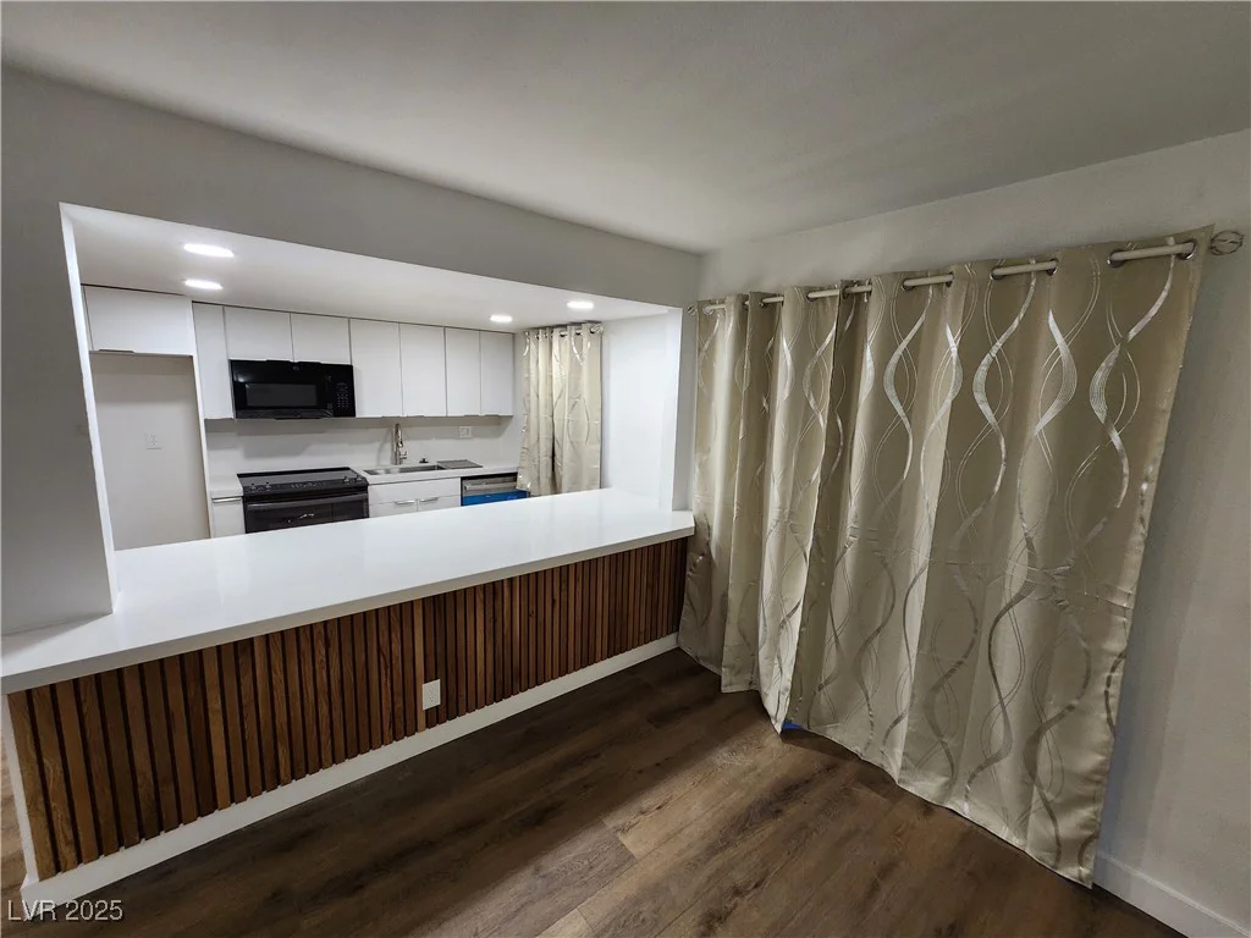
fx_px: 470
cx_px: 626
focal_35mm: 13
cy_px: 469
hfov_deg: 106.2
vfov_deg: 89.9
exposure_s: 1/60
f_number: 2.2
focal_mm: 2.2
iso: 200
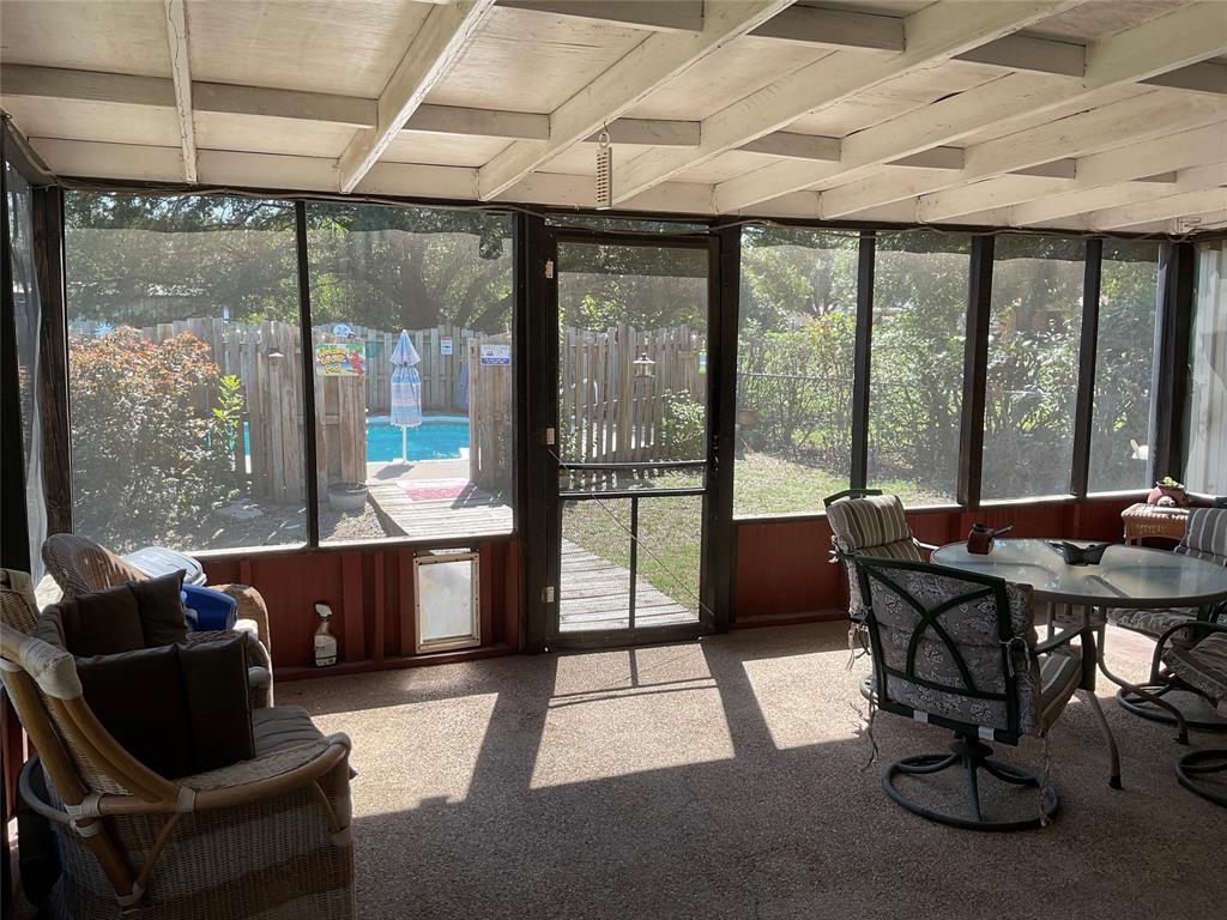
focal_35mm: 29
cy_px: 460
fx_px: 1028
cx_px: 614
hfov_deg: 61.7
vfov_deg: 48.2
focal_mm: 3
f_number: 1.8
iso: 16
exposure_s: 1/362
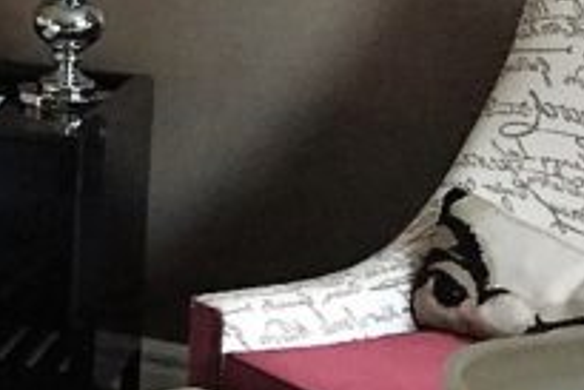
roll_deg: -1.7
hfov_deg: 14.6
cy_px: -81
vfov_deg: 11.0
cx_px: -490
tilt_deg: -7.2
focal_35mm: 122
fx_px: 1980
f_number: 2.2
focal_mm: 4.15
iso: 250
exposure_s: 1/30
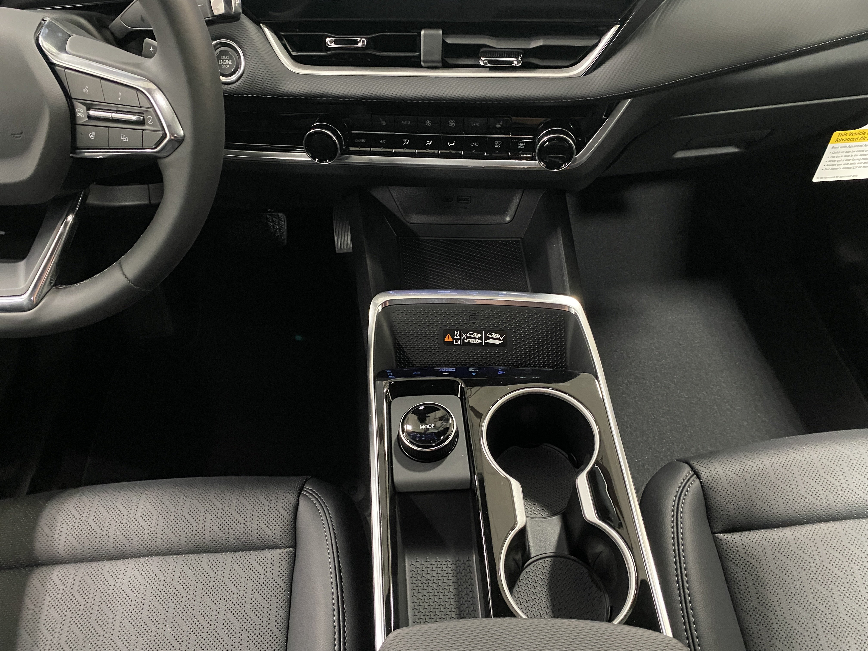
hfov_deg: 67.3
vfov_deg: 53.1
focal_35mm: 26
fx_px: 652
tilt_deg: -50.0
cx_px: 434
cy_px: 326
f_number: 1.8
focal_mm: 4.25
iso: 1000
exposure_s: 1/30
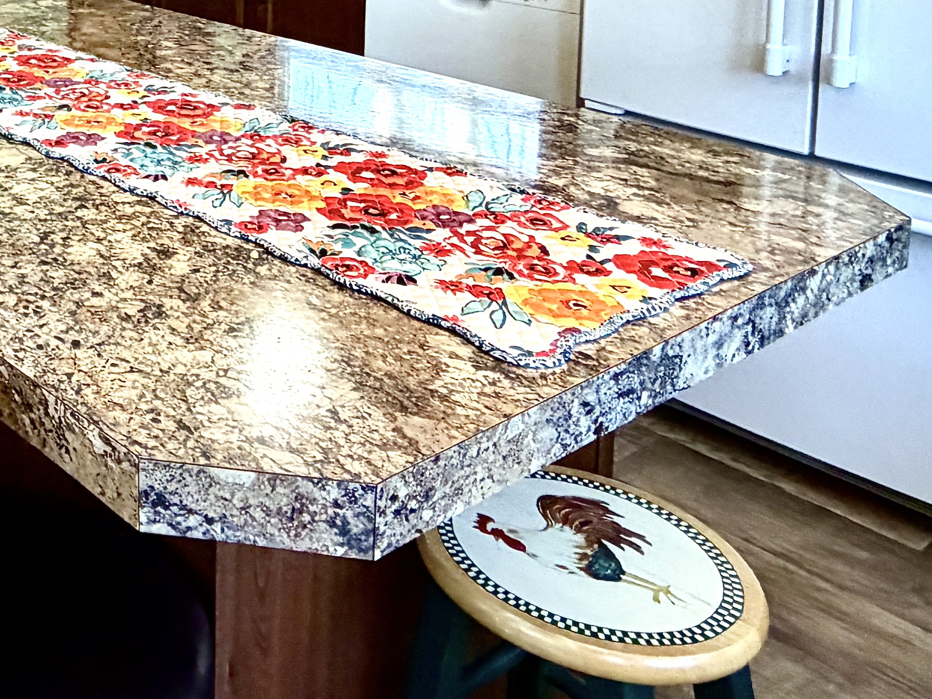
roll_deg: +1.0
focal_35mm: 45
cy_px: -123
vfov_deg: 28.4
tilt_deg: -4.7
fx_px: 1211
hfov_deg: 36.8
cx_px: -44
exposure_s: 1/120
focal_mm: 2.22
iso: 250
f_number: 2.2
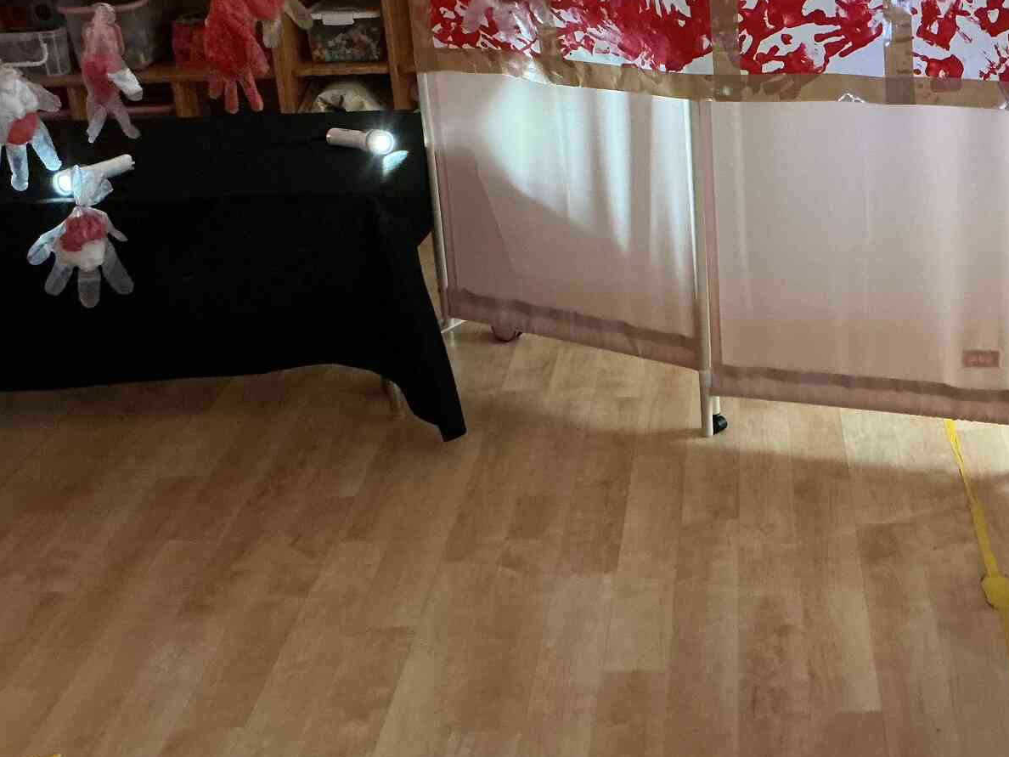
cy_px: 156
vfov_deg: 28.5
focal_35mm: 50
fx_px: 1457
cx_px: 706
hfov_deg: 37.6
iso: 400
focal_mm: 3
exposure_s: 1/30
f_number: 1.8
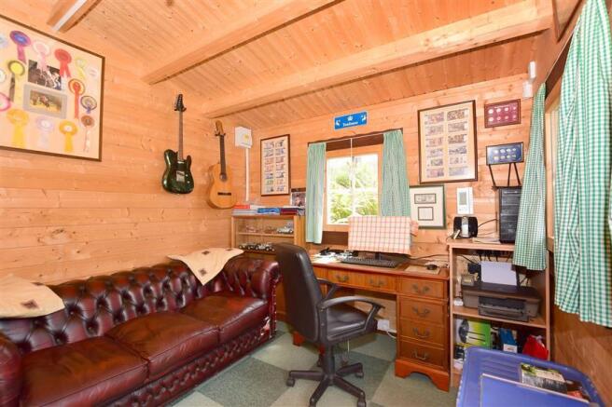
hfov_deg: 100.4
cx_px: 306
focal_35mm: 15
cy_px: 204
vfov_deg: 77.3
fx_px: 255
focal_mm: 10
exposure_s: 1/125
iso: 200
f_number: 5
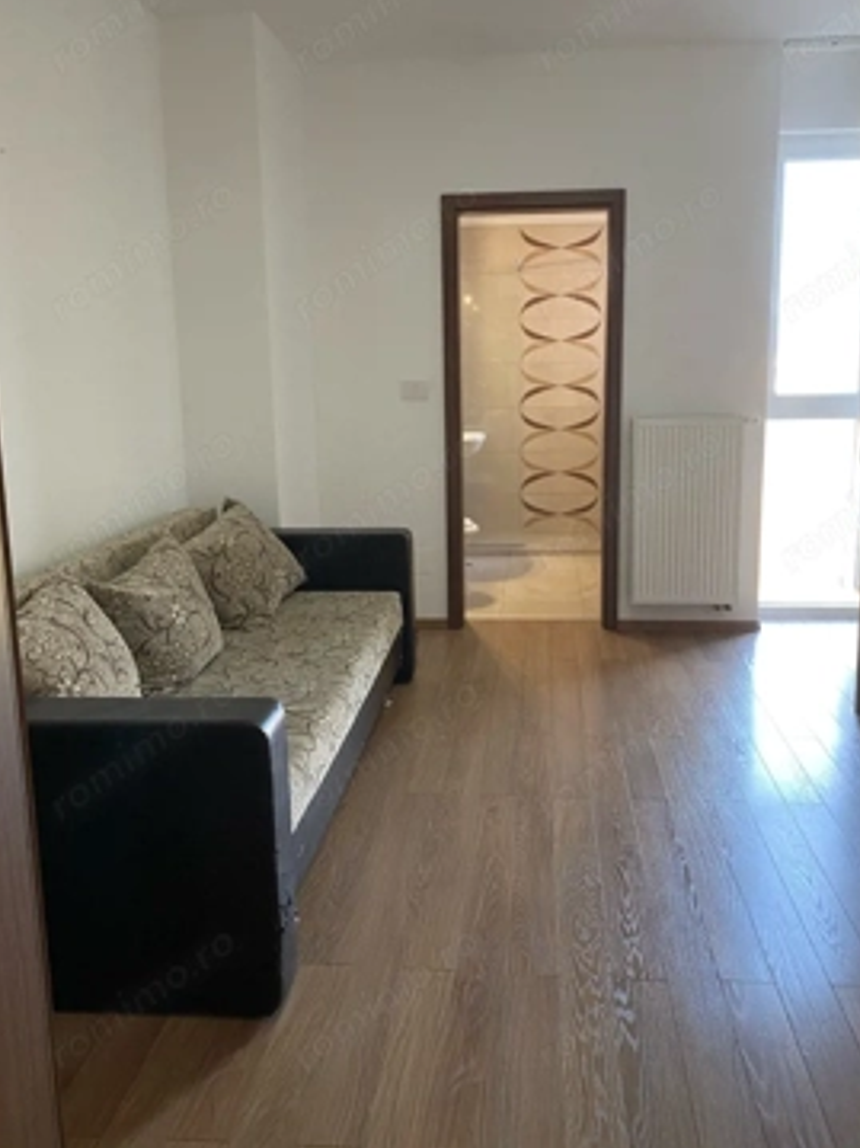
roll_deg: +1.1
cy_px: 537
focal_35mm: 29
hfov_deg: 48.2
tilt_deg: -9.9
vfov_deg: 61.6
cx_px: 454
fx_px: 961
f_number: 1.8
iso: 200
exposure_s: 1/60
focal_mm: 4.25
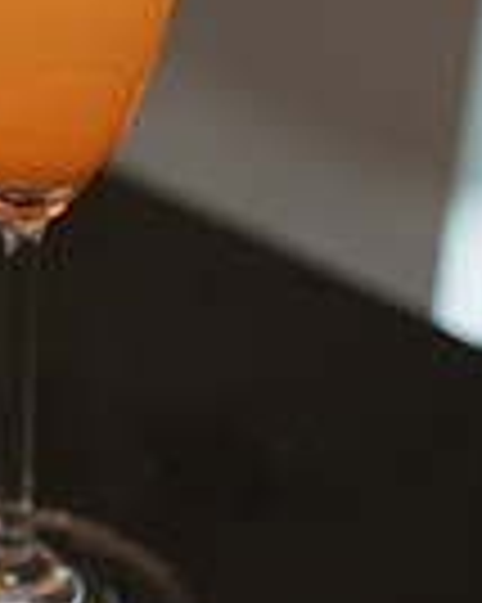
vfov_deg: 11.8
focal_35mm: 162
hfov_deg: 9.1
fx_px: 2892
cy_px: 22
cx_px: -351
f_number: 3.2
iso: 400
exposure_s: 1/200
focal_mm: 40
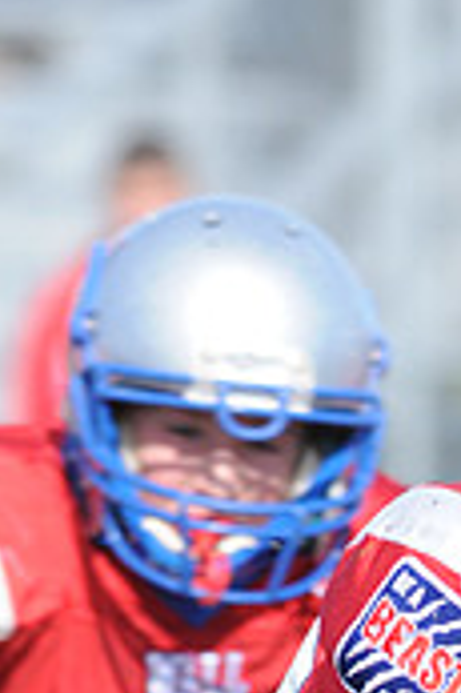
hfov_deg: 0.9
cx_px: 671
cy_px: 1098
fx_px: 28964
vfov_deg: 1.4
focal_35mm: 1505
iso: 200
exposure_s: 1/500
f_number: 6.3
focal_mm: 300
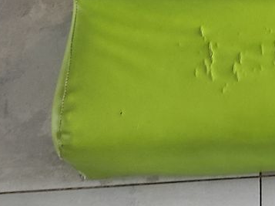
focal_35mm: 70
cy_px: -11
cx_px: 314
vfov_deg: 20.2
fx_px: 556
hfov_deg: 25.5
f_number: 1.89
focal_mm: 5.43
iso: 1652
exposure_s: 1/33
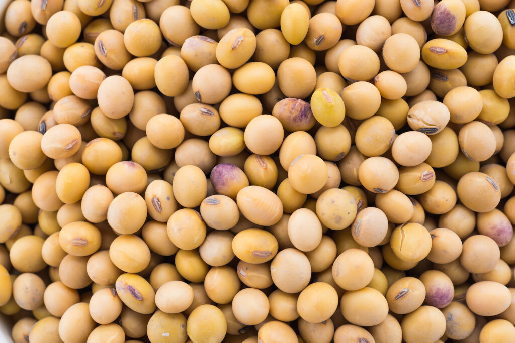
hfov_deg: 33.4
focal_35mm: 60
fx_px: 858
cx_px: 258
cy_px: 172
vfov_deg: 22.6
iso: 100
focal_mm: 60
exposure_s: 1/50
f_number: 11
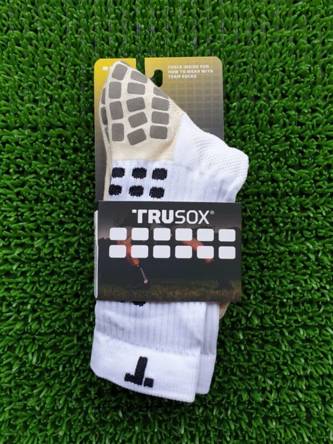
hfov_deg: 53.1
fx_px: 333
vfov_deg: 67.3
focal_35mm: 26
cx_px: 166
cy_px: 222
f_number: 2.4
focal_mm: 4.3
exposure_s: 1/100
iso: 64
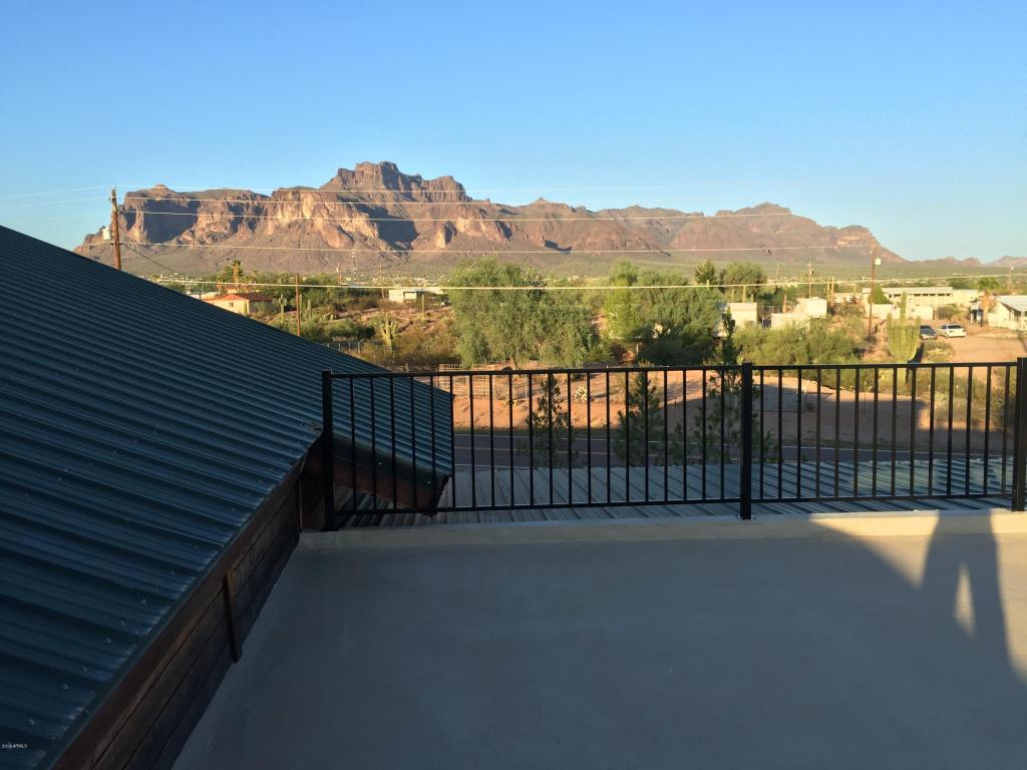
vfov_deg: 48.2
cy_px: 385
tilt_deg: -6.2
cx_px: 514
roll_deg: -0.7
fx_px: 860
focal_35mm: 29
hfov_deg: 61.7
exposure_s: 1/824
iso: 32
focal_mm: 4.15
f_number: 2.2
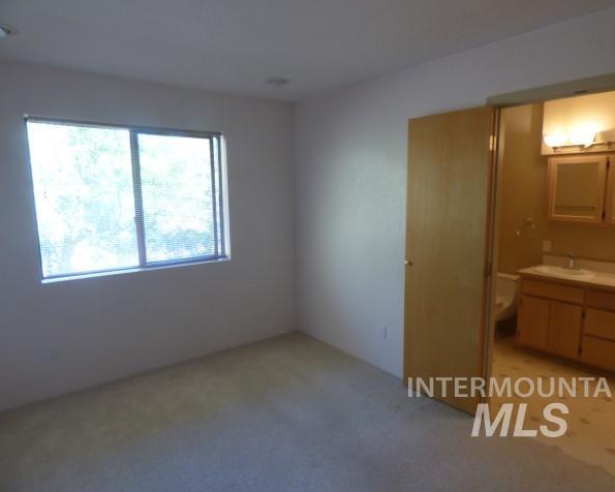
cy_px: 247
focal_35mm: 21
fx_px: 382
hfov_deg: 77.6
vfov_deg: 65.5
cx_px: 315
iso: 100
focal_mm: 3.58
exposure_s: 1/13
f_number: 2.8
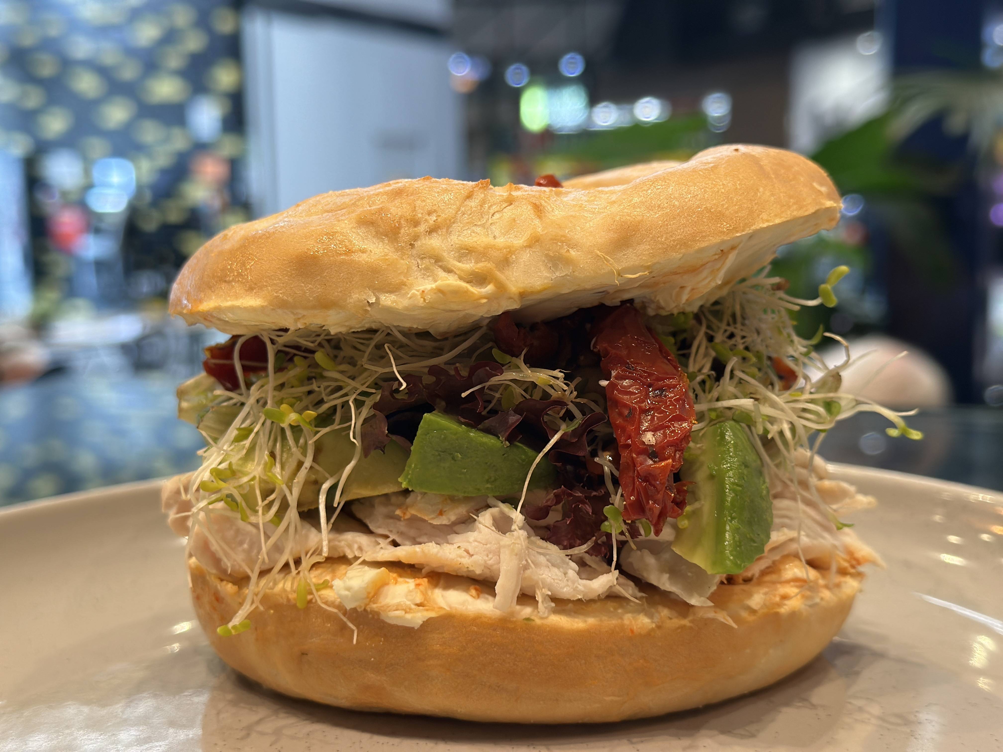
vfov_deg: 30.3
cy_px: 376
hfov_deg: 39.7
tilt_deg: -8.6
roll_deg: +1.5
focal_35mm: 48
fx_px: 1391
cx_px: 502
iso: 160
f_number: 1.78
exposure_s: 1/100
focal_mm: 6.86
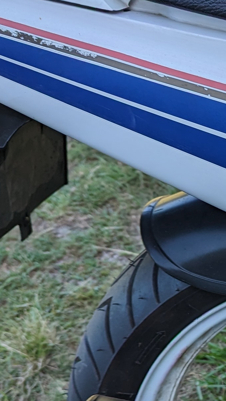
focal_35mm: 88
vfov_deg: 23.8
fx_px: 937
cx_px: 485
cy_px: 327
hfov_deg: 11.9
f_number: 1.85
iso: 35
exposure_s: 1/636
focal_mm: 6.81
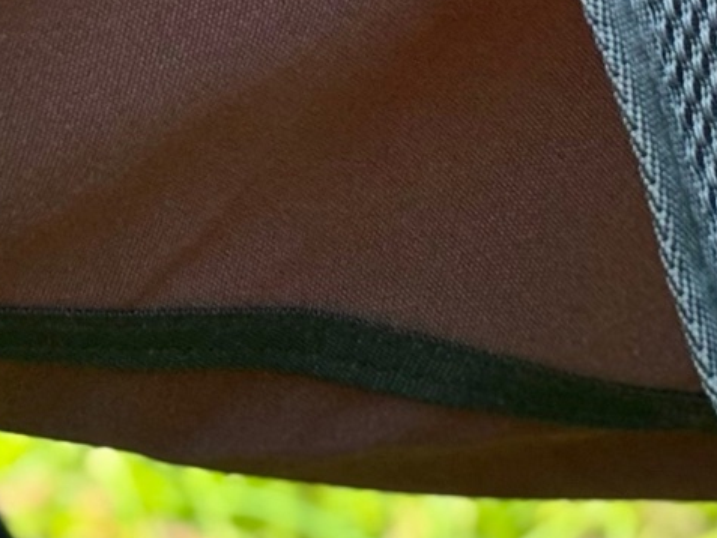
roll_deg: -2.7
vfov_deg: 6.7
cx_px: 374
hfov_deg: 9.1
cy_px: -260
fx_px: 4517
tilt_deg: -10.1
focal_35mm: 218
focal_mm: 5.96
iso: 160
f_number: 1.6
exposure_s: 1/60
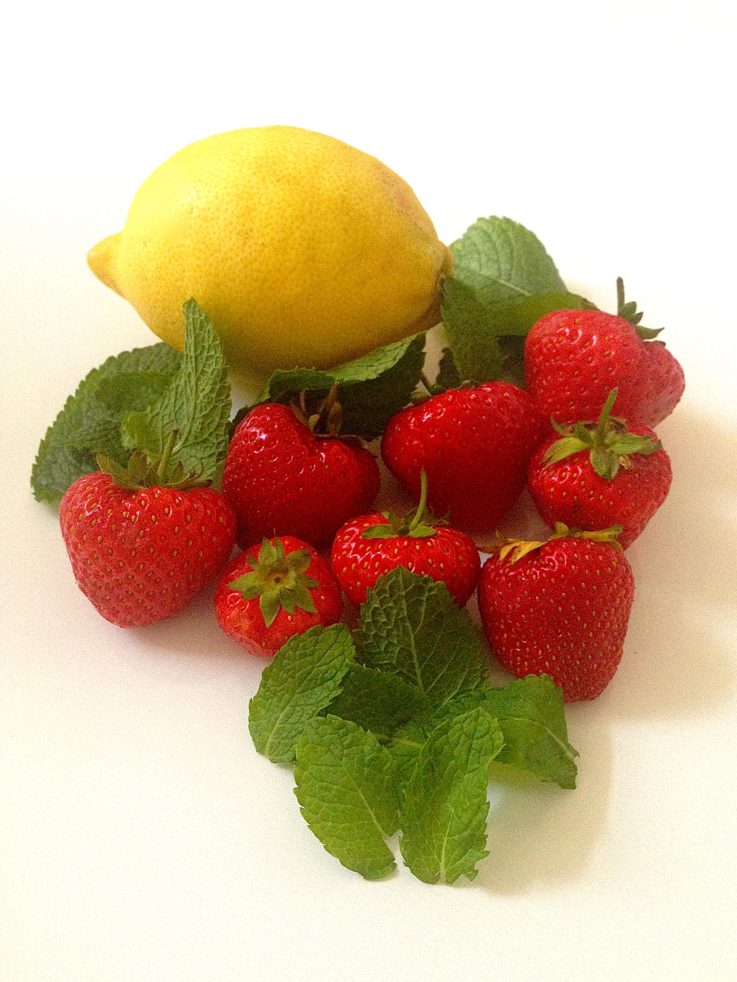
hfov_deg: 41.8
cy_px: 502
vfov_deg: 54.0
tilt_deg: -47.8
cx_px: 378
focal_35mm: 34
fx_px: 965
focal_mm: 4.12
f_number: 2.4
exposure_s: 1/20
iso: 250
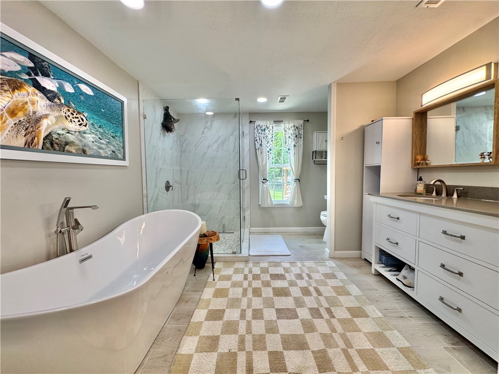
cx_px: 250
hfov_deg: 102.1
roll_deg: +1.1
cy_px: 187
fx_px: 202
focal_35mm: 14
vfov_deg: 85.6
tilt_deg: -4.1
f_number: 2.2
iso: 80
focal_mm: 2.22
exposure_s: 1/120
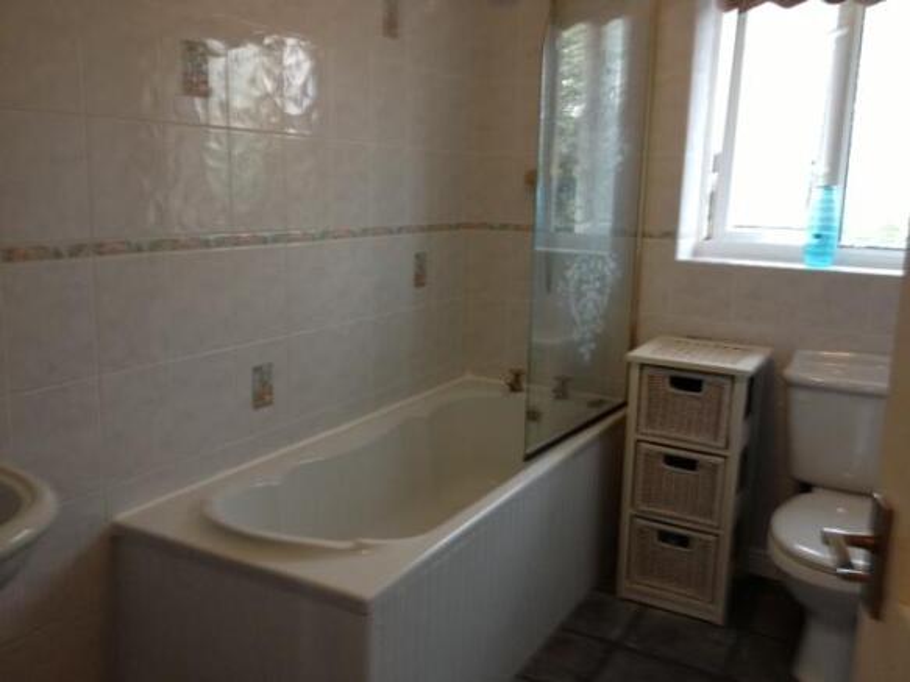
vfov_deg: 40.7
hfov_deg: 52.6
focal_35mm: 35
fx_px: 920
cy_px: 341
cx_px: 455
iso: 100
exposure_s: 1/20
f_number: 2.4
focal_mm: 4.28
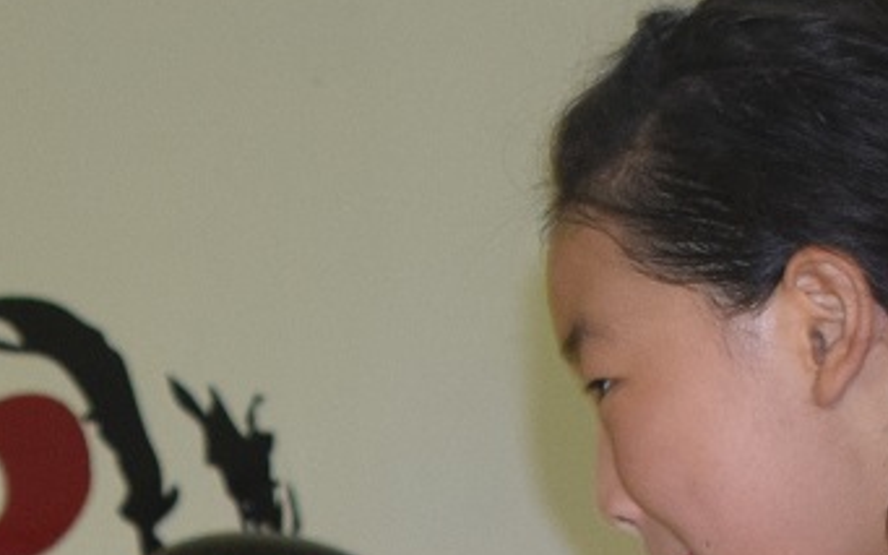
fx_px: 7380
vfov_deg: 4.2
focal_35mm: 305
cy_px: 1575
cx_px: -661
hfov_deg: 6.7
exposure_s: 1/80
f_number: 4.5
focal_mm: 34
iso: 800
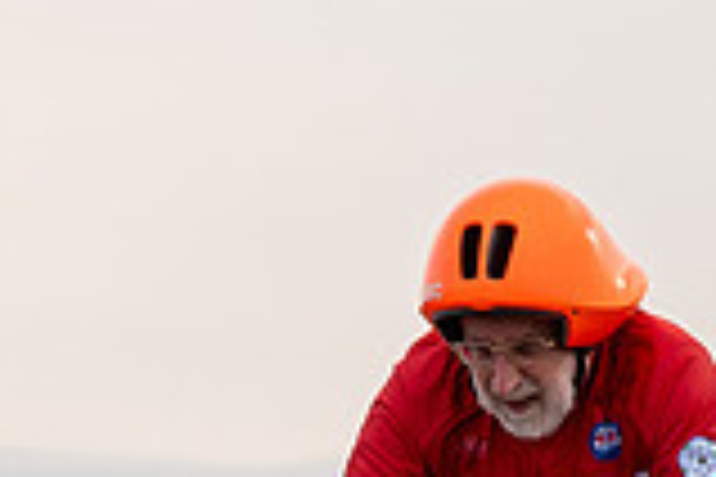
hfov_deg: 4.4
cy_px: 15
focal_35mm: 471
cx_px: 278
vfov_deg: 2.9
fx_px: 9367
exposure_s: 1/200
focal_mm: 70
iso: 200
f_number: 10
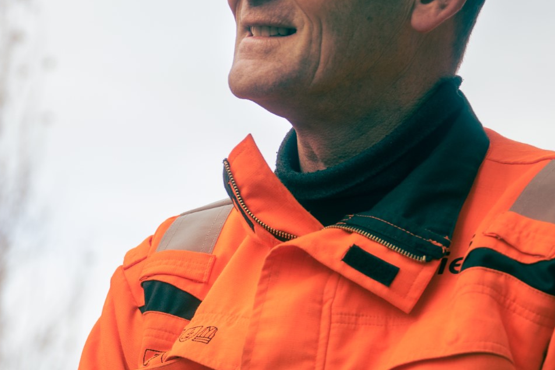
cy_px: 319
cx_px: -81
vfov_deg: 8.9
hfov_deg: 13.1
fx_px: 2358
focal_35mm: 153
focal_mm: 45
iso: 64
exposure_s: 1/160
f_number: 2.8
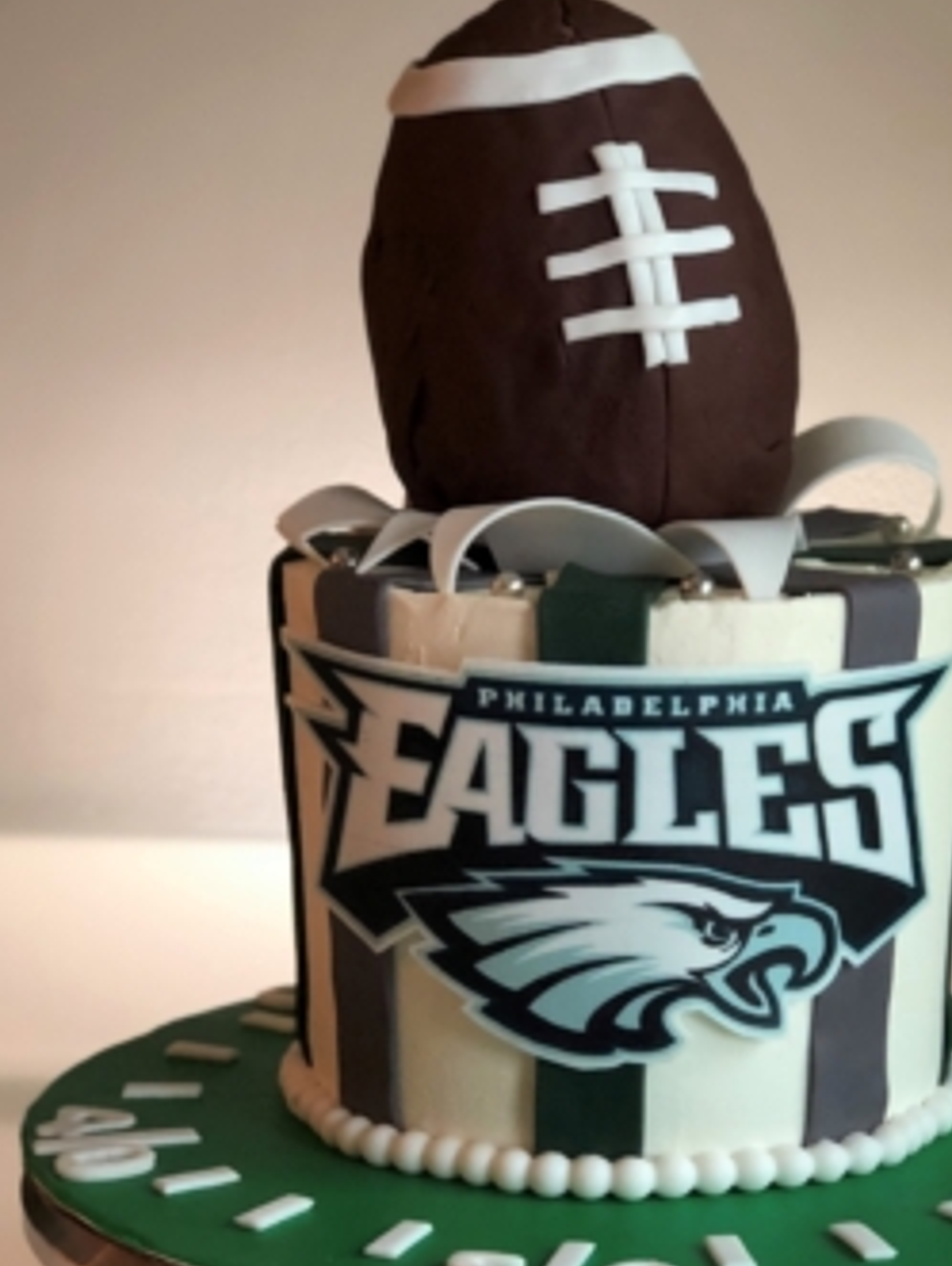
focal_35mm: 86
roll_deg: +0.2
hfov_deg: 17.2
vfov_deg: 22.6
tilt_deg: -11.2
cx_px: 610
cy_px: 838
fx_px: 3147
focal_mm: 6.6
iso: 500
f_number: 2.8
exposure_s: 1/60
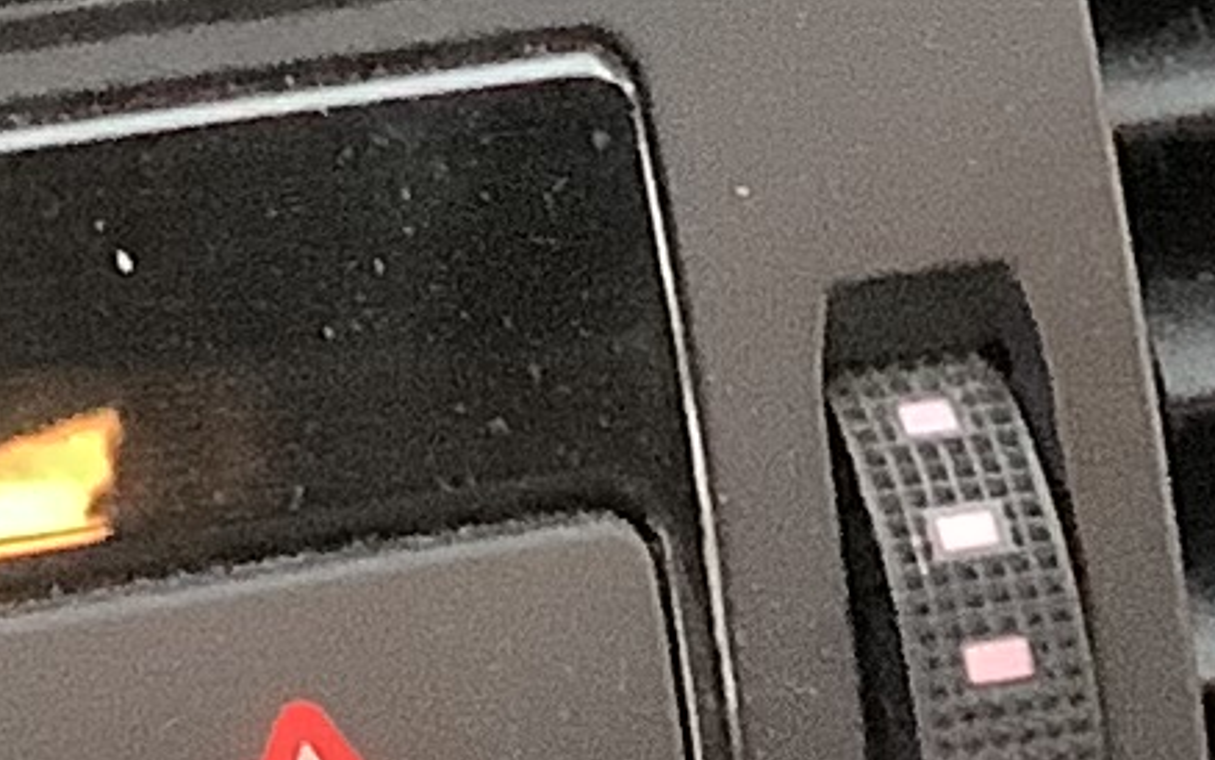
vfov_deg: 5.1
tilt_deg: -21.5
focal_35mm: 245
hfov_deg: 8.6
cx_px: 588
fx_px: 8115
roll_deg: -3.4
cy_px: -1434
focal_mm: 3.3
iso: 320
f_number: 2.4
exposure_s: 1/33
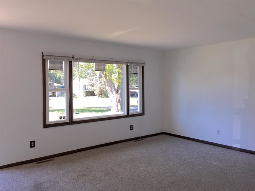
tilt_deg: -1.9
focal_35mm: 29
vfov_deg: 48.2
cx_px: 128
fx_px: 214
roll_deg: -0.3
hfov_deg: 61.7
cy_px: 96
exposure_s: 1/120
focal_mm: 4.15
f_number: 2.2
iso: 40
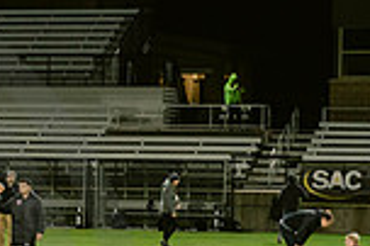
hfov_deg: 7.5
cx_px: -280
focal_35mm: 268
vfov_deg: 5.1
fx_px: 2751
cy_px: 369
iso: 2000
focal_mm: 70
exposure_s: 1/160
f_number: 5.6
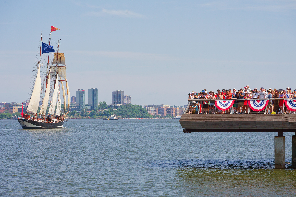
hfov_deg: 19.5
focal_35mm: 105
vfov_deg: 13.0
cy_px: 98
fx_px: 863
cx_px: 148
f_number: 9
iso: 320
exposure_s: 1/1000
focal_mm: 105
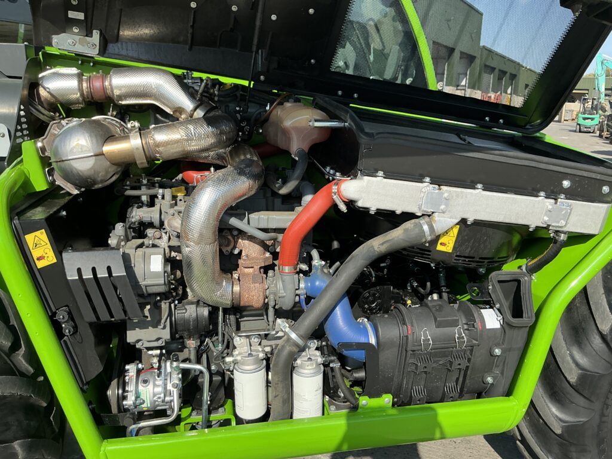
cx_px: 306
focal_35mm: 28
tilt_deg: -12.6
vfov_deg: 49.7
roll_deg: -4.4
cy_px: 230
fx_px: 495
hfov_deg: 63.4
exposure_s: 1/997
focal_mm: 3
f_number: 1.8
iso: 25
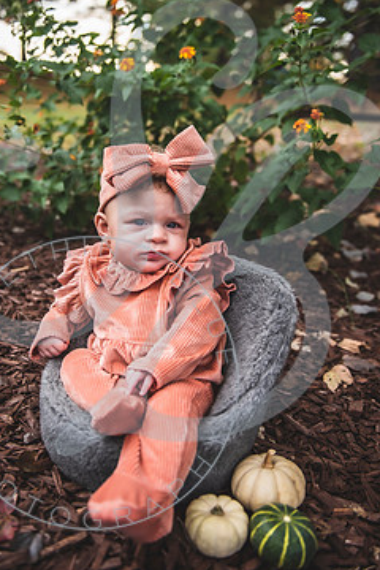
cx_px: 163
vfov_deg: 54.4
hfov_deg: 37.8
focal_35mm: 35
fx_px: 554
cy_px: 263
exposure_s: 1/500
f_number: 2.8
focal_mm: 28
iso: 100
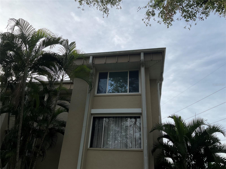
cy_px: 84
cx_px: 113
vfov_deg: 48.2
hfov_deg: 61.7
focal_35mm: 29
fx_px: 189
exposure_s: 1/1144
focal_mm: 3
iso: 16
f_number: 1.8
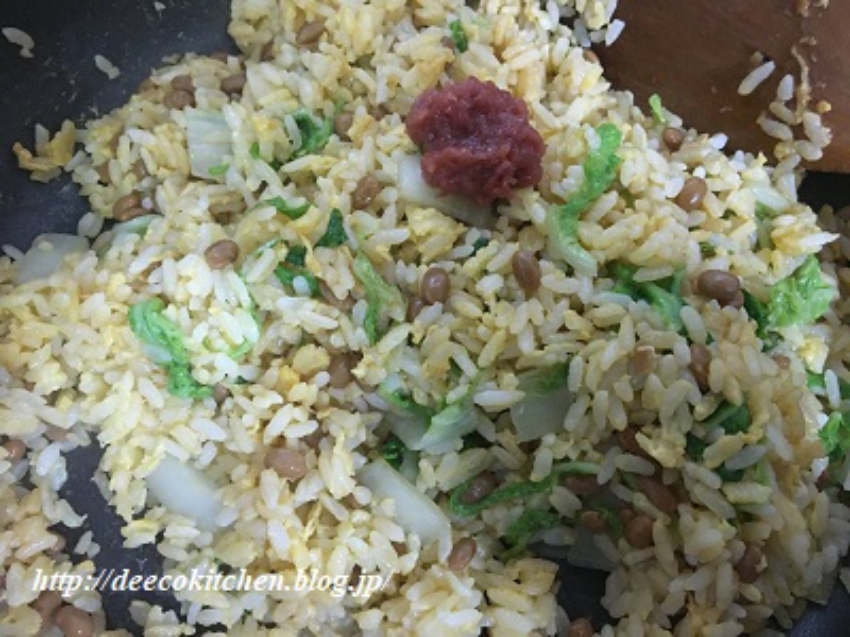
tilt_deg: -67.8
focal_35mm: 29
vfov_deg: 48.2
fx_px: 712
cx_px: 425
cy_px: 318
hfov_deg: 61.7
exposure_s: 1/15
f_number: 2.2
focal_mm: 4.15
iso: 400
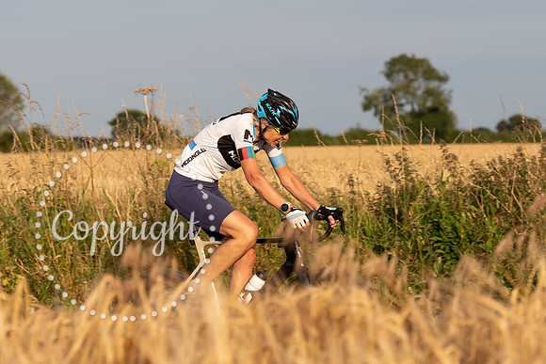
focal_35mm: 150
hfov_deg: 13.7
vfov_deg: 9.2
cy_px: 113
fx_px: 2269
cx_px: 248
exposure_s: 1/800
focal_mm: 105
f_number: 4.5
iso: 160
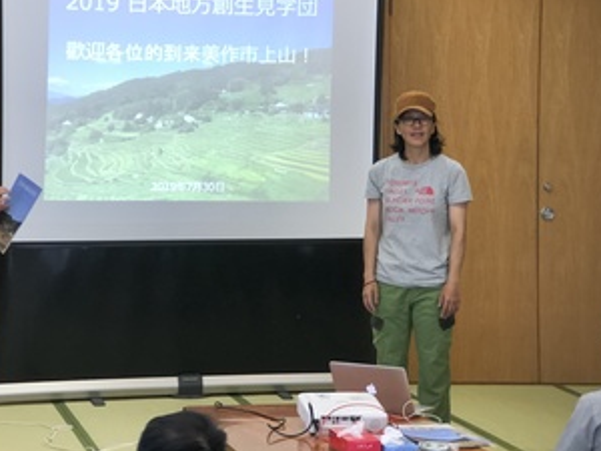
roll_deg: -0.1
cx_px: 226
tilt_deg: -3.4
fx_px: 1320
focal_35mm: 76
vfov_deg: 19.3
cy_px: 156
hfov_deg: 25.6
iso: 320
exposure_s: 1/120
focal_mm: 6.6
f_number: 2.8
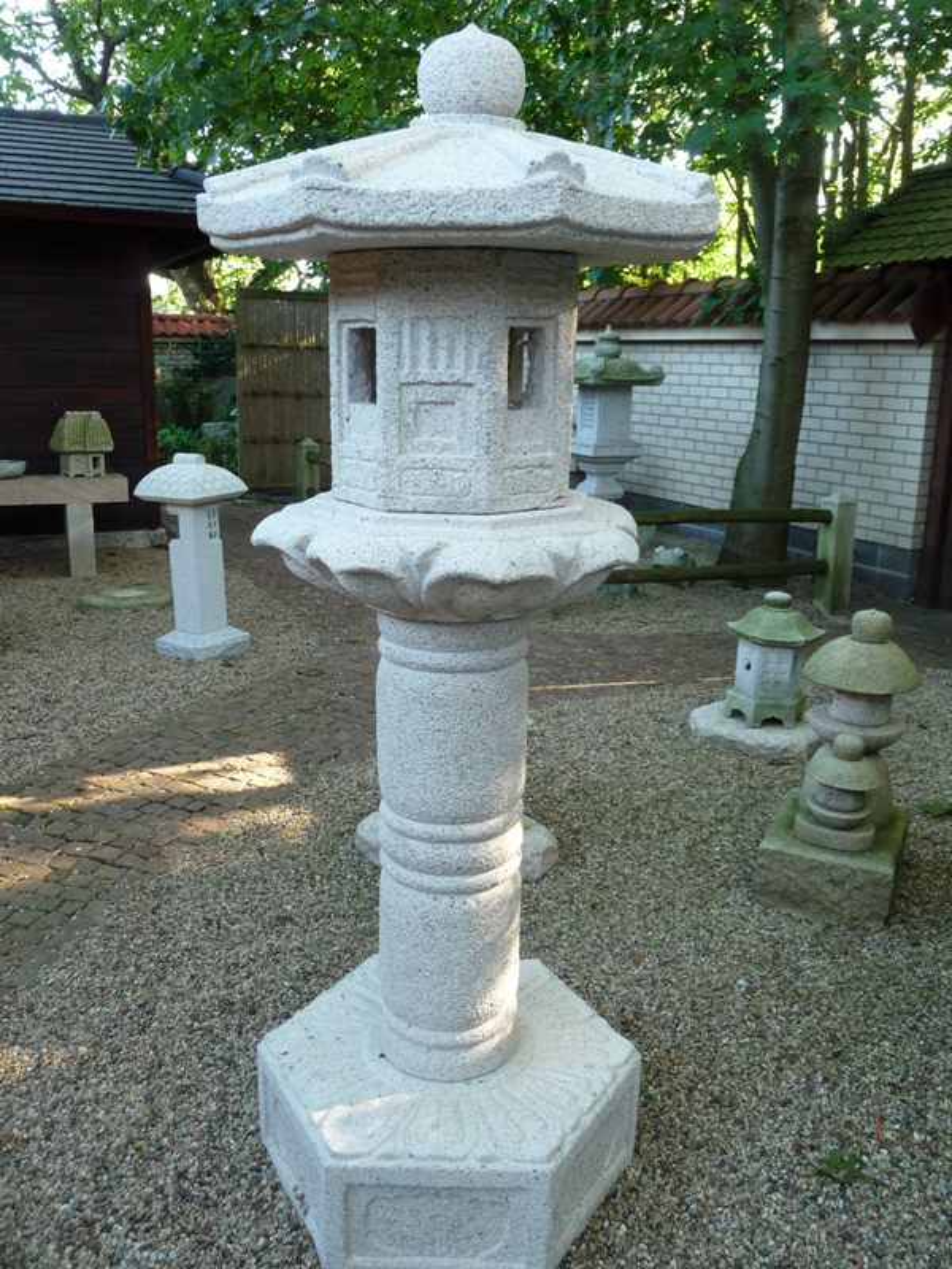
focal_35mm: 30
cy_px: 634
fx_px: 1100
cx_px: 476
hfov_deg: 46.8
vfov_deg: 60.0
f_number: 3.4
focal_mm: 5
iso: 200
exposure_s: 1/30
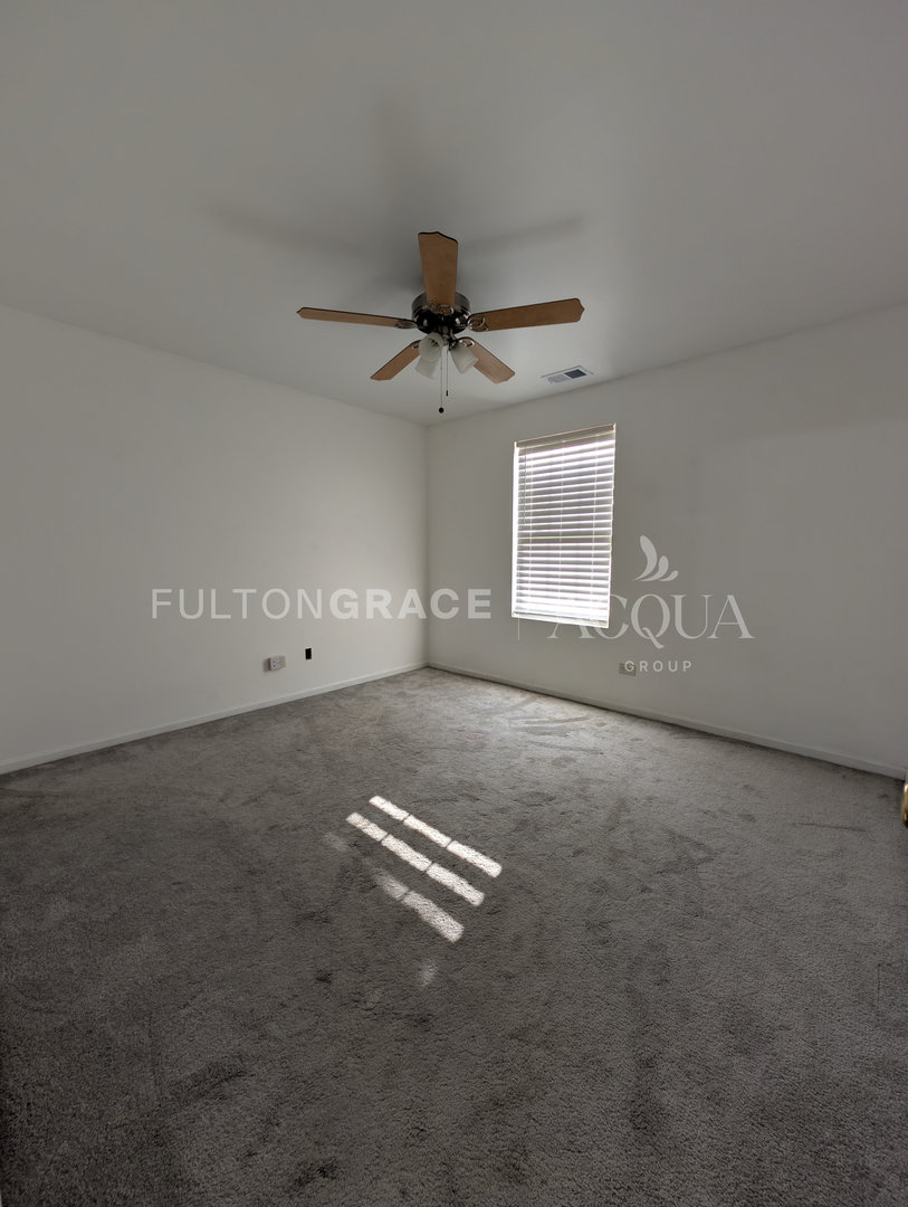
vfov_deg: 110.5
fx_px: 419
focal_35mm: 12
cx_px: 454
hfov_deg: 94.6
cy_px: 604
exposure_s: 1/92.3
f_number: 1.7
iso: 47
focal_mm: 2.02
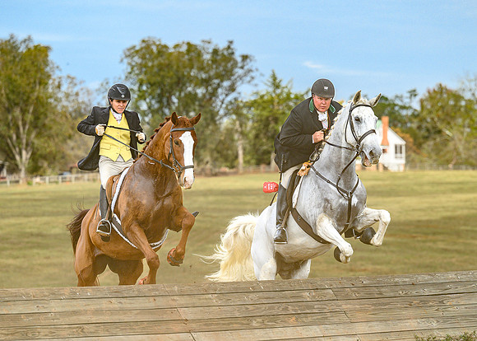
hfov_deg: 12.1
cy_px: 170
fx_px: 2255
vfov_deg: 8.6
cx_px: 246
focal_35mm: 167
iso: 400
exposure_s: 1/1000
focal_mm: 120
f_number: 3.5
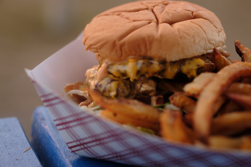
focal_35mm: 84
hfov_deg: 24.2
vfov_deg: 16.3
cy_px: 84
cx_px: 126
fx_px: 586
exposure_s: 1/160
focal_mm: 56
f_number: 2.8
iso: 640
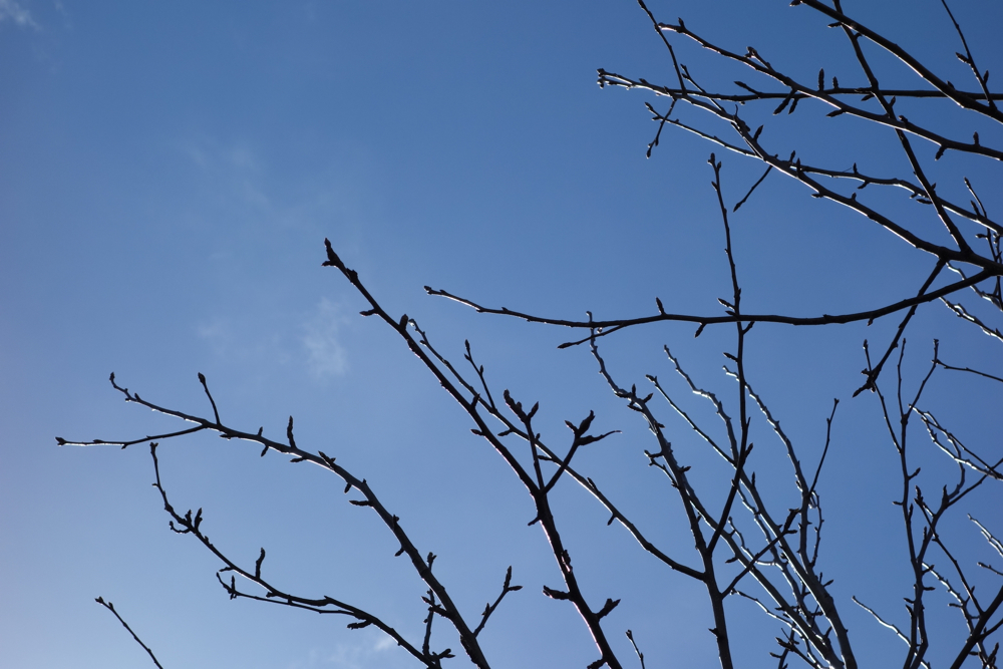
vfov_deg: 16.5
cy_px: 334
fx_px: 2313
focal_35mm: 83
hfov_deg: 24.5
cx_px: 502
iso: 125
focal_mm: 30.81
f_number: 7.1
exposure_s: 1/800
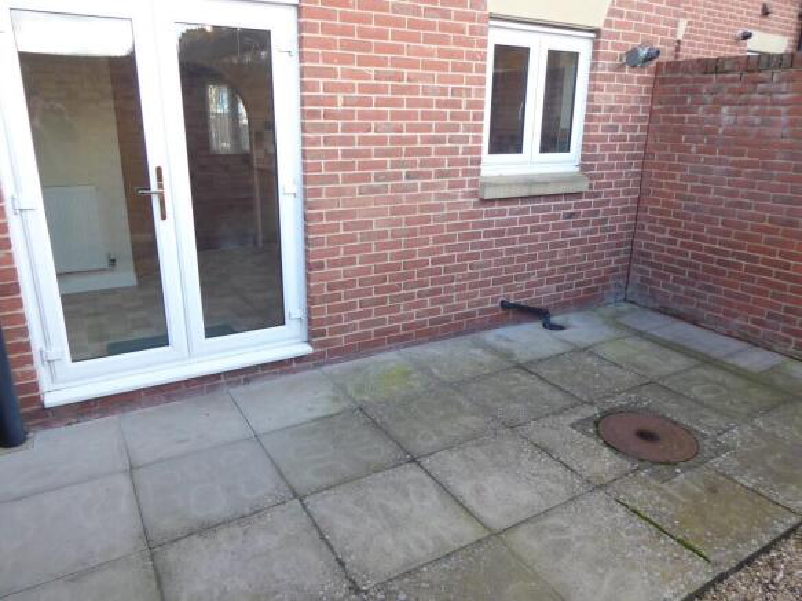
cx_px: 401
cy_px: 300
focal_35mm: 24
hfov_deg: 71.6
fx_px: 556
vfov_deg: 56.8
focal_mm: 4.3
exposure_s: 1/60
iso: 100
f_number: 3.3
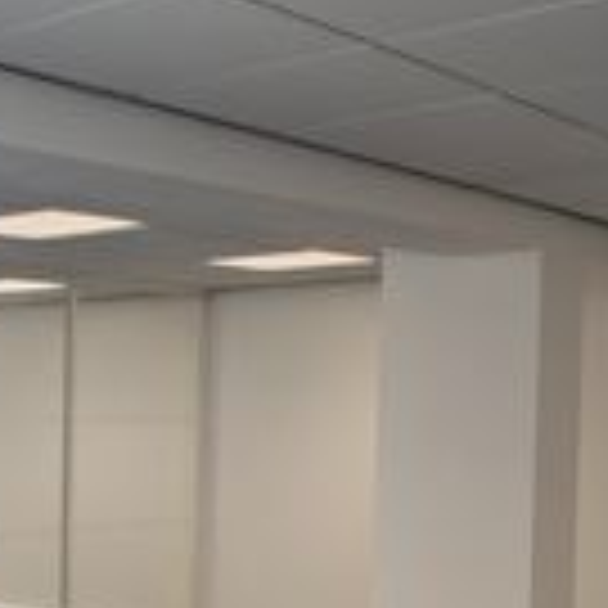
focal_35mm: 63
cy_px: 437
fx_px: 1252
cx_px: -176
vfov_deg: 27.0
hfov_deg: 24.1
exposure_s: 1/1232
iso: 26
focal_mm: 4.53
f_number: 1.7
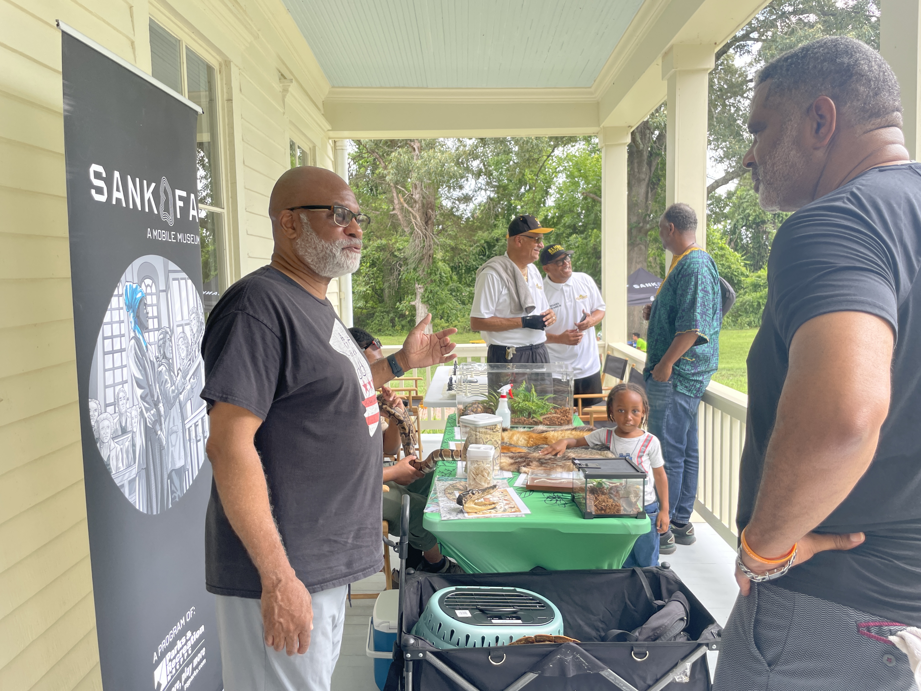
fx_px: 692
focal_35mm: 26
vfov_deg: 53.1
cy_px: 346
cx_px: 460
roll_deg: +1.5
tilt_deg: -5.4
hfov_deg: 67.3
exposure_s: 1/235
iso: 32
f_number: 1.6
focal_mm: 4.2
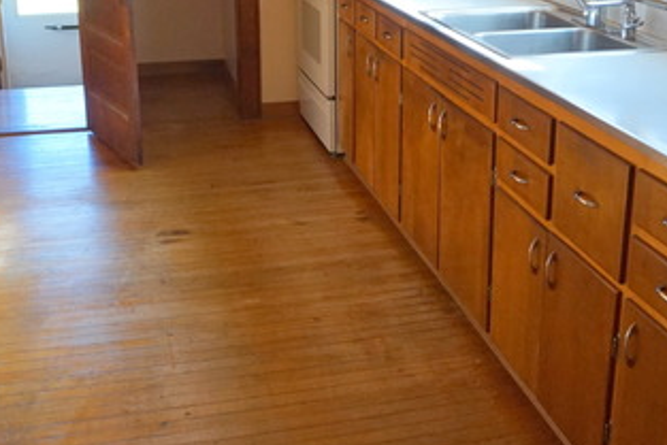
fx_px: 908
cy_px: 109
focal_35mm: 49
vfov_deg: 27.2
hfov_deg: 40.3
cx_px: 347
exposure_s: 1/160
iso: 800
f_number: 4
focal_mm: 16
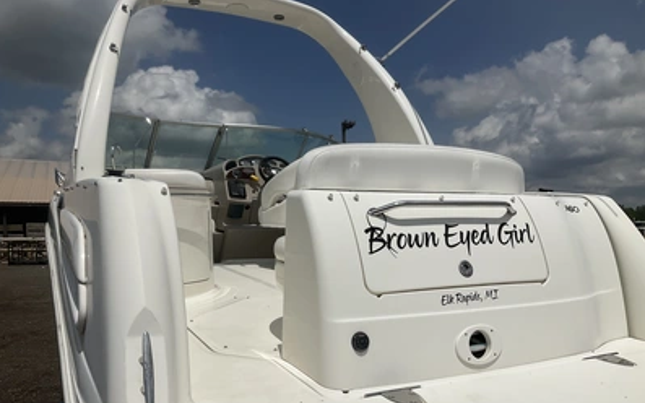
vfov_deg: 40.4
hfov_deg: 61.2
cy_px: 242
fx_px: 545
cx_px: 323
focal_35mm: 31
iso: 20
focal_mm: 3
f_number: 1.8
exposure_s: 1/12658
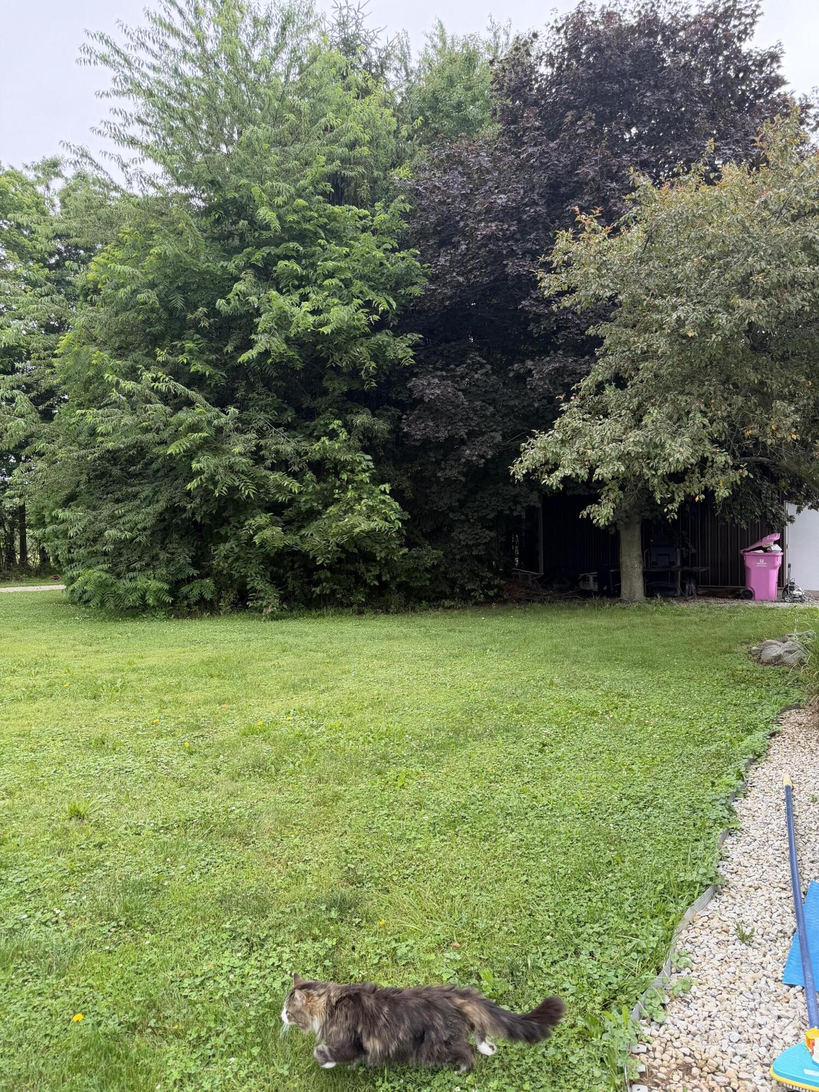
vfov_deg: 71.6
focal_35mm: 24
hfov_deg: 56.8
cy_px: 546
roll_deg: +0.6
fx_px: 757
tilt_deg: -2.3
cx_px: 410
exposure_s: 1/395
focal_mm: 6.76
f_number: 1.78
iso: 80
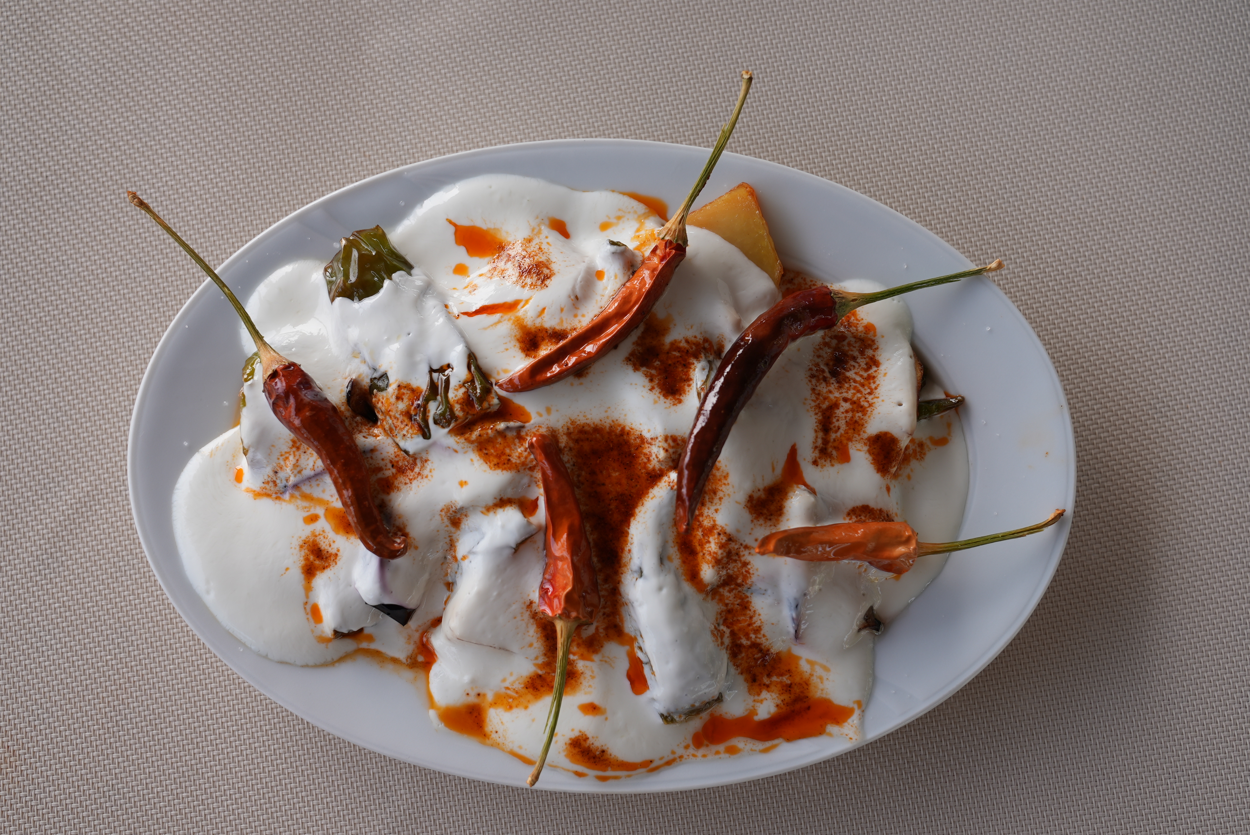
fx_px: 1216
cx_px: 625
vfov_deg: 37.9
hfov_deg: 54.4
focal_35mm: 35
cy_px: 418
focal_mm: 35
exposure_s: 1/100
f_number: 5
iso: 80
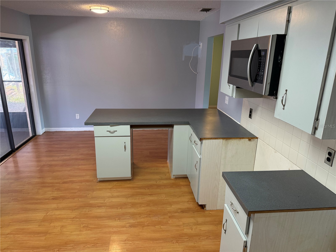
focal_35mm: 24
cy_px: 126
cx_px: 168
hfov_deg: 71.6
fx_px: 233
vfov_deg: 56.8
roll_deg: -1.5
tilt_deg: -16.6
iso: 200
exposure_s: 1/120
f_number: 1.78
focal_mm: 6.76
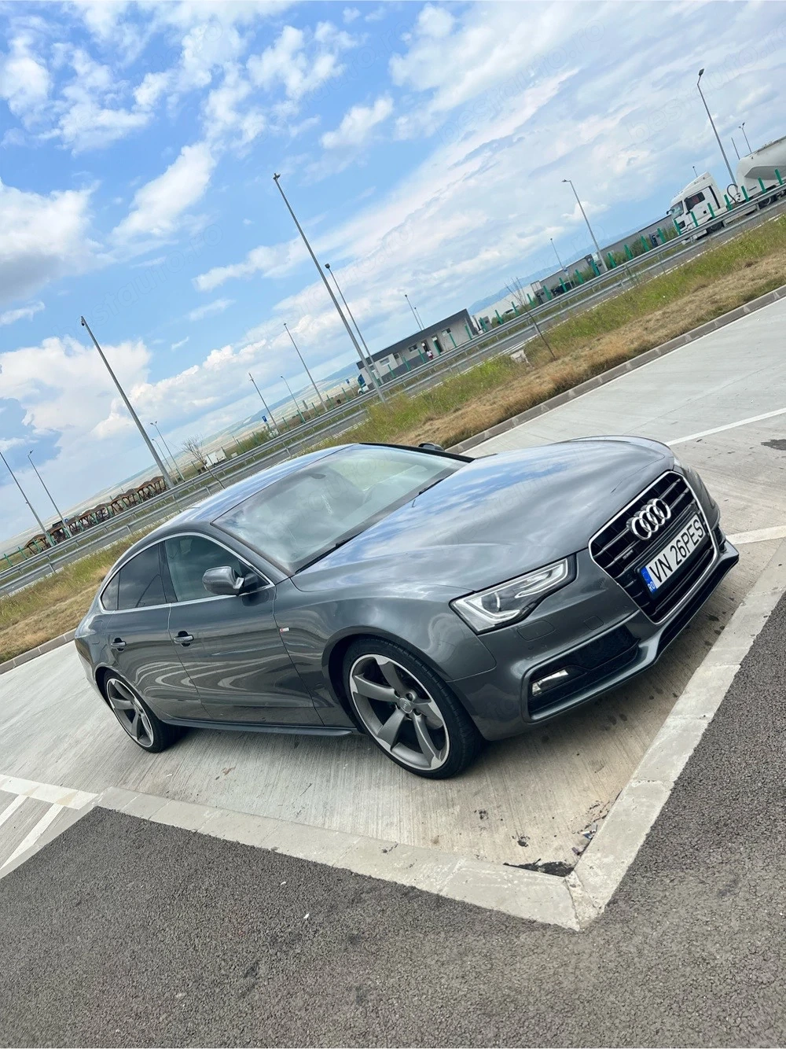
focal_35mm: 26
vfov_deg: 67.3
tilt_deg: -6.6
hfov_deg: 53.0
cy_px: 524
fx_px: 787
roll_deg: +25.7
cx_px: 393
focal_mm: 5.7
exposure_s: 1/4115
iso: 50
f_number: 1.5
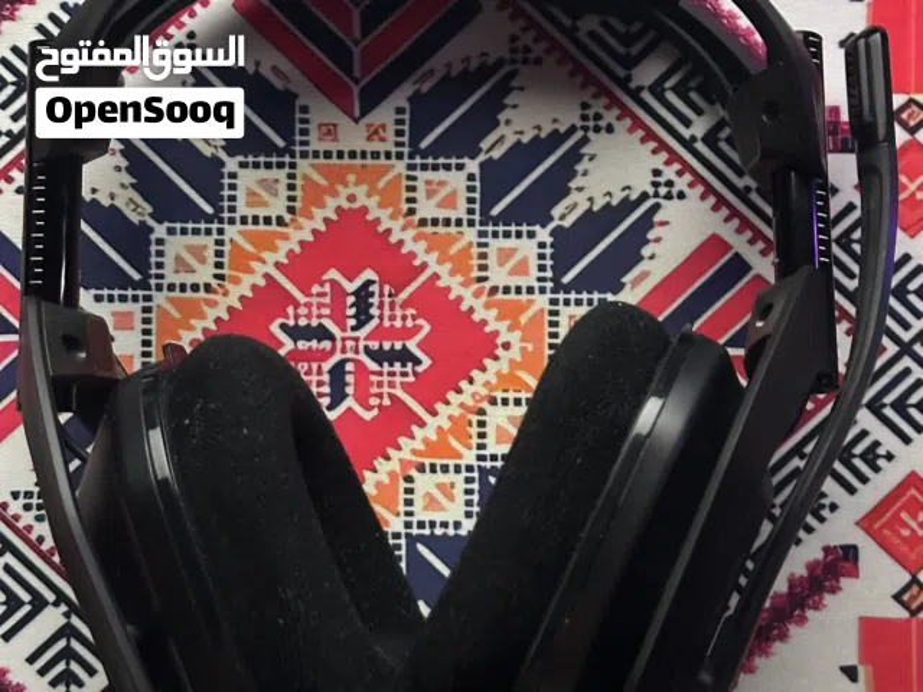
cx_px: 462
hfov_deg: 39.7
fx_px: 1280
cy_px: 346
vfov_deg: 30.3
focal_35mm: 48
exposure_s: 1/20
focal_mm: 6.86
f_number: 1.78
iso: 640
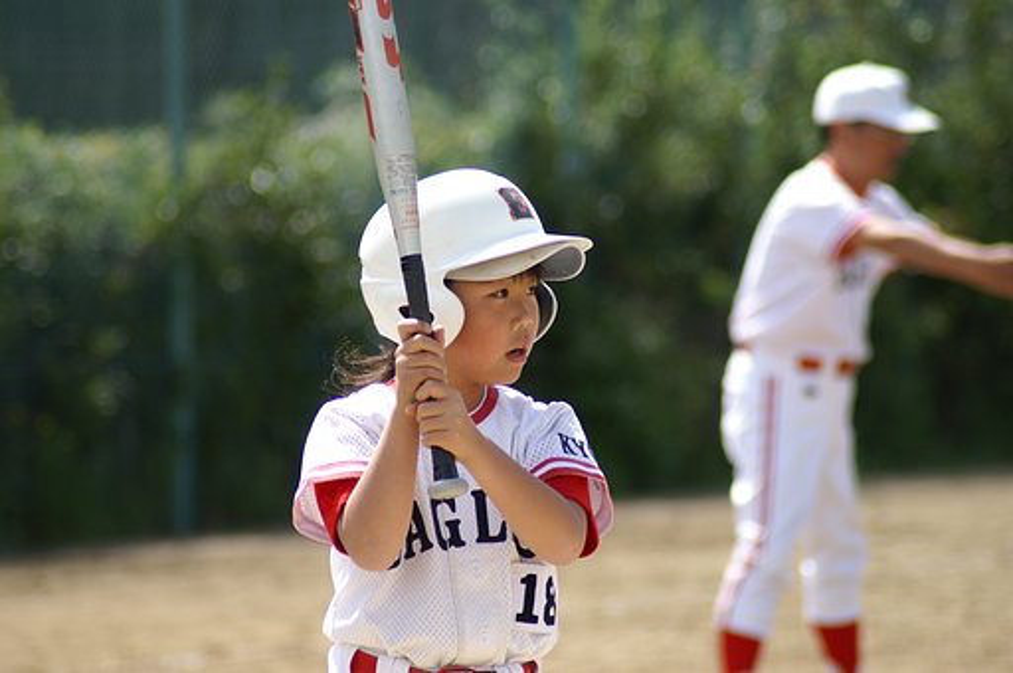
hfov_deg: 5.5
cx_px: 506
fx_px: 10539
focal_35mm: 375
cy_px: 336
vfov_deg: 3.7
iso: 200
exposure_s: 1/640
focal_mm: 250
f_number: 5.6
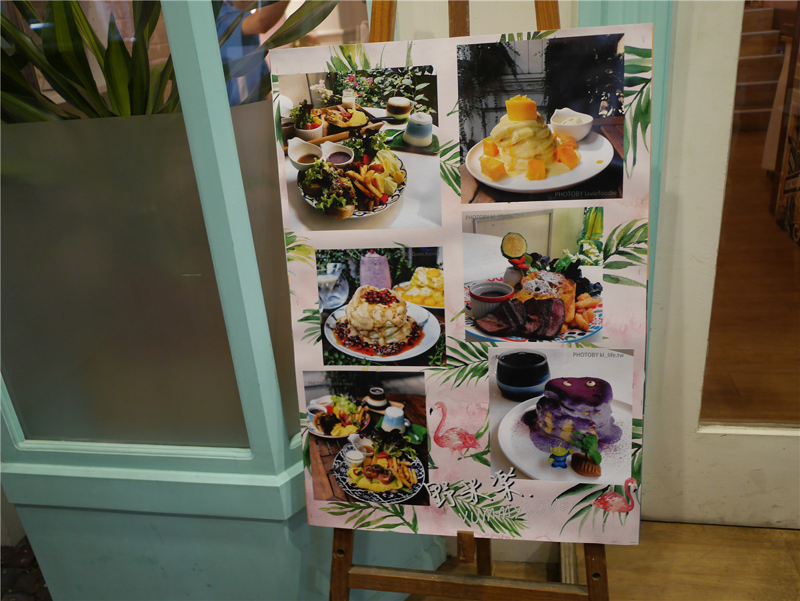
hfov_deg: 59.9
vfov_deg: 46.8
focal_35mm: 30
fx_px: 694
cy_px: 300
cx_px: 400
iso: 640
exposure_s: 1/60
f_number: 1.7
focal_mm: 15
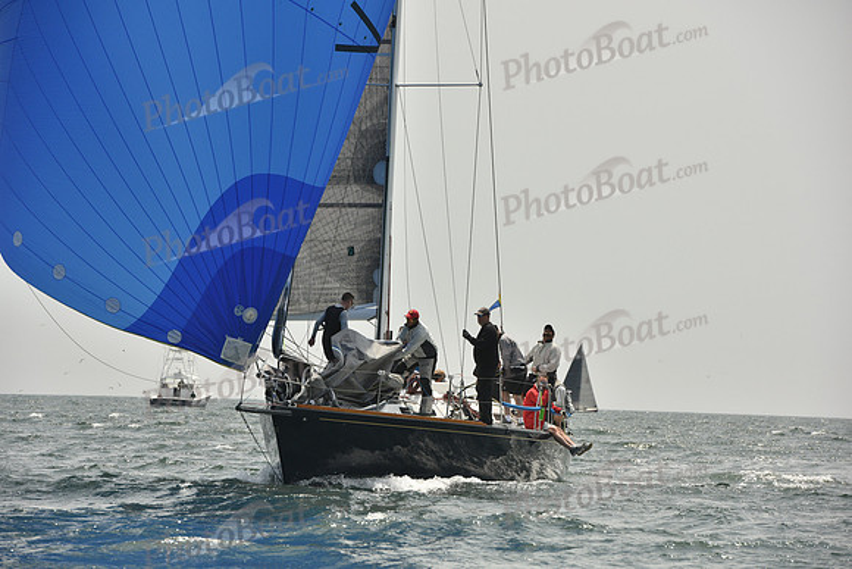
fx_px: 4734
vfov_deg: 6.9
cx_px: 426
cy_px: 284
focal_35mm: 200
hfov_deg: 10.3
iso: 400
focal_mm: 200
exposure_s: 1/1600
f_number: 10
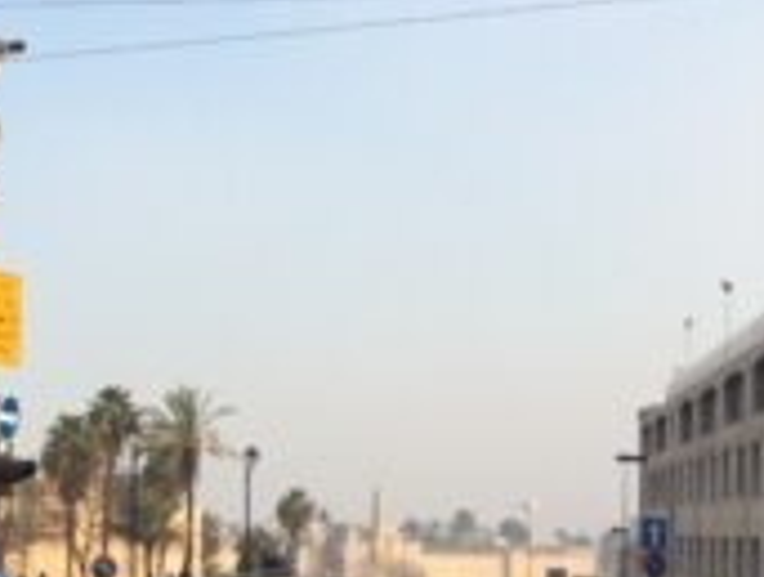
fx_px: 1548
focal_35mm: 70
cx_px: -31
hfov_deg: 26.0
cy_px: 519
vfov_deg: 20.7
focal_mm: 4.12
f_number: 2.2
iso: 32
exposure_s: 1/1080
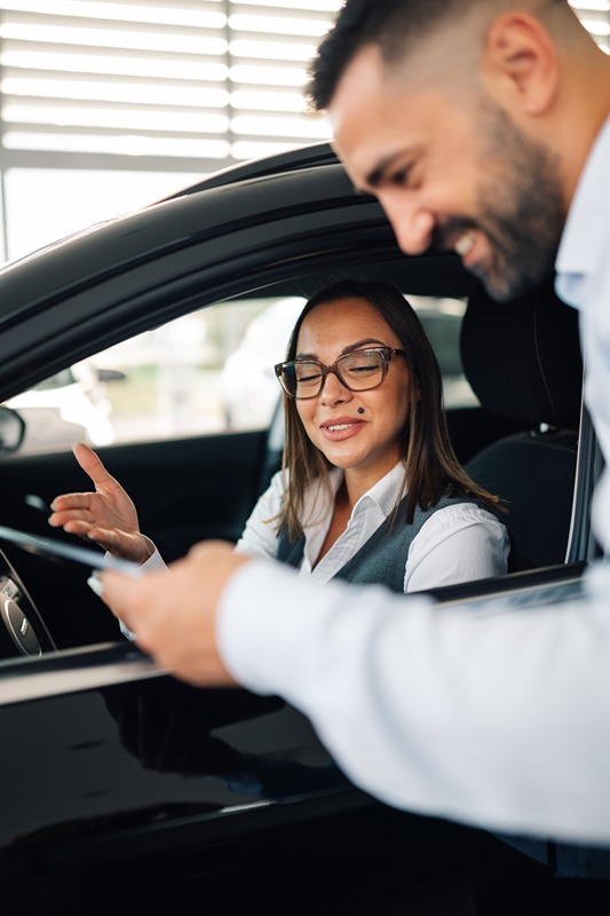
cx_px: 305
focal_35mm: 35
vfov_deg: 54.4
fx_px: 890
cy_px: 458
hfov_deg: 37.8
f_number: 1.4
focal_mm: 35
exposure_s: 1/200
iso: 200
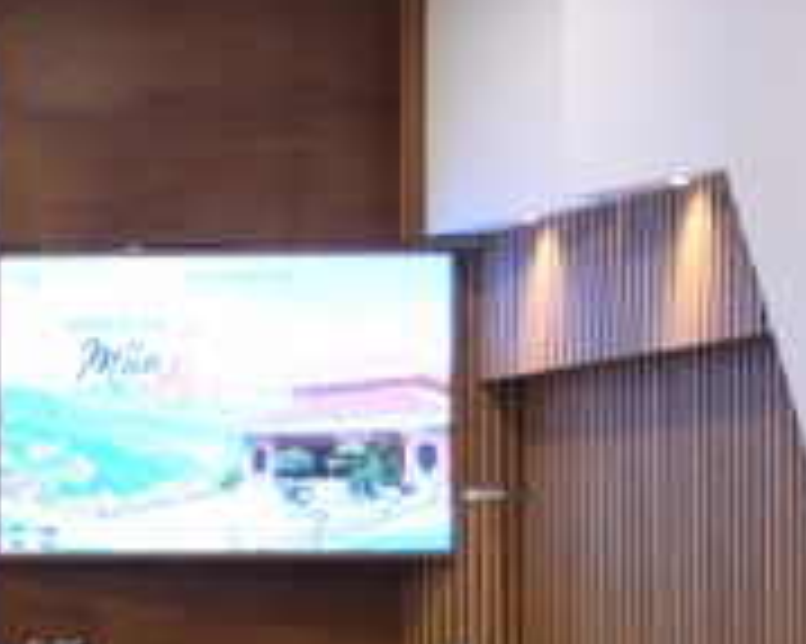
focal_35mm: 174
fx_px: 4148
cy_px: 685
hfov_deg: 9.5
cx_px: -1290
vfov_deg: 8.8
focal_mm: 34
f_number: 4
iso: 3200
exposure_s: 1/100
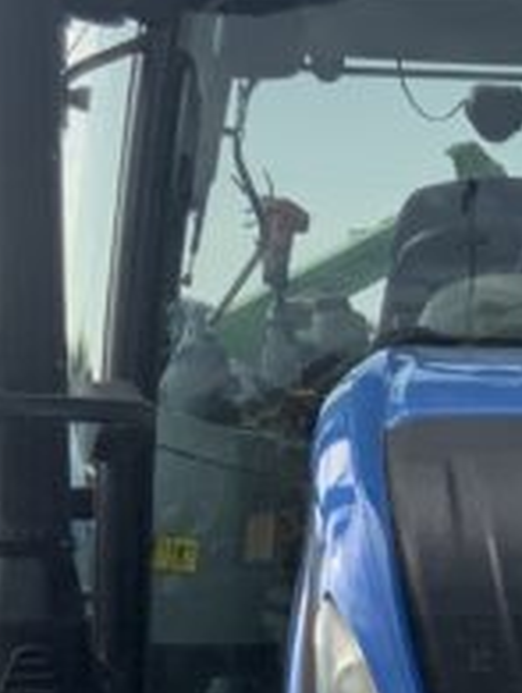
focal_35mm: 152
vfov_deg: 12.6
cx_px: 792
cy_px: 842
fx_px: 3046
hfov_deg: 9.5
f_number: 1.8
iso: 16
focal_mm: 3
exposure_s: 1/1279
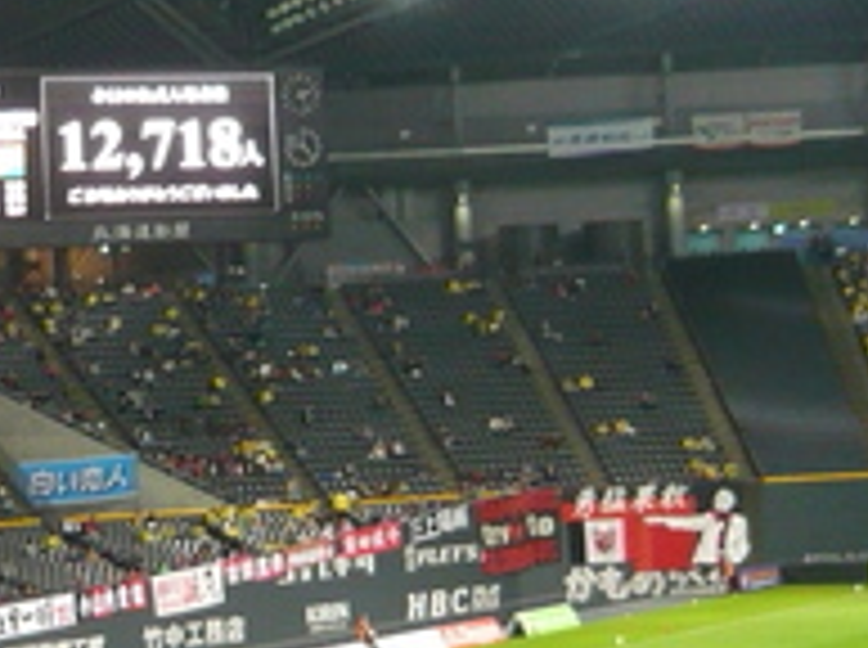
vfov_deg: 11.1
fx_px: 3329
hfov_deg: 14.7
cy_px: 97
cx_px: 121
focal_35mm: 133
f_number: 2.9
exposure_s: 1/30
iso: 320
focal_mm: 6.3
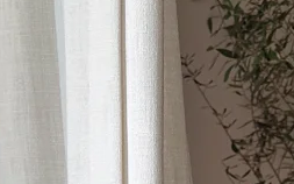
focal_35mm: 145
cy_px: 332
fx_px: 1162
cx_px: 380
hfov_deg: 13.9
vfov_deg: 8.7
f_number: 1.78
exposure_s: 1/121
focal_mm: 6.86
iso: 80
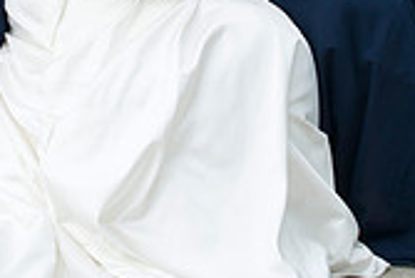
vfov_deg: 4.8
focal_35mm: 284
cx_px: 194
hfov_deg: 7.2
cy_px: -32
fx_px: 3280
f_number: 4.5
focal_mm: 82
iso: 200
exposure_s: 1/200
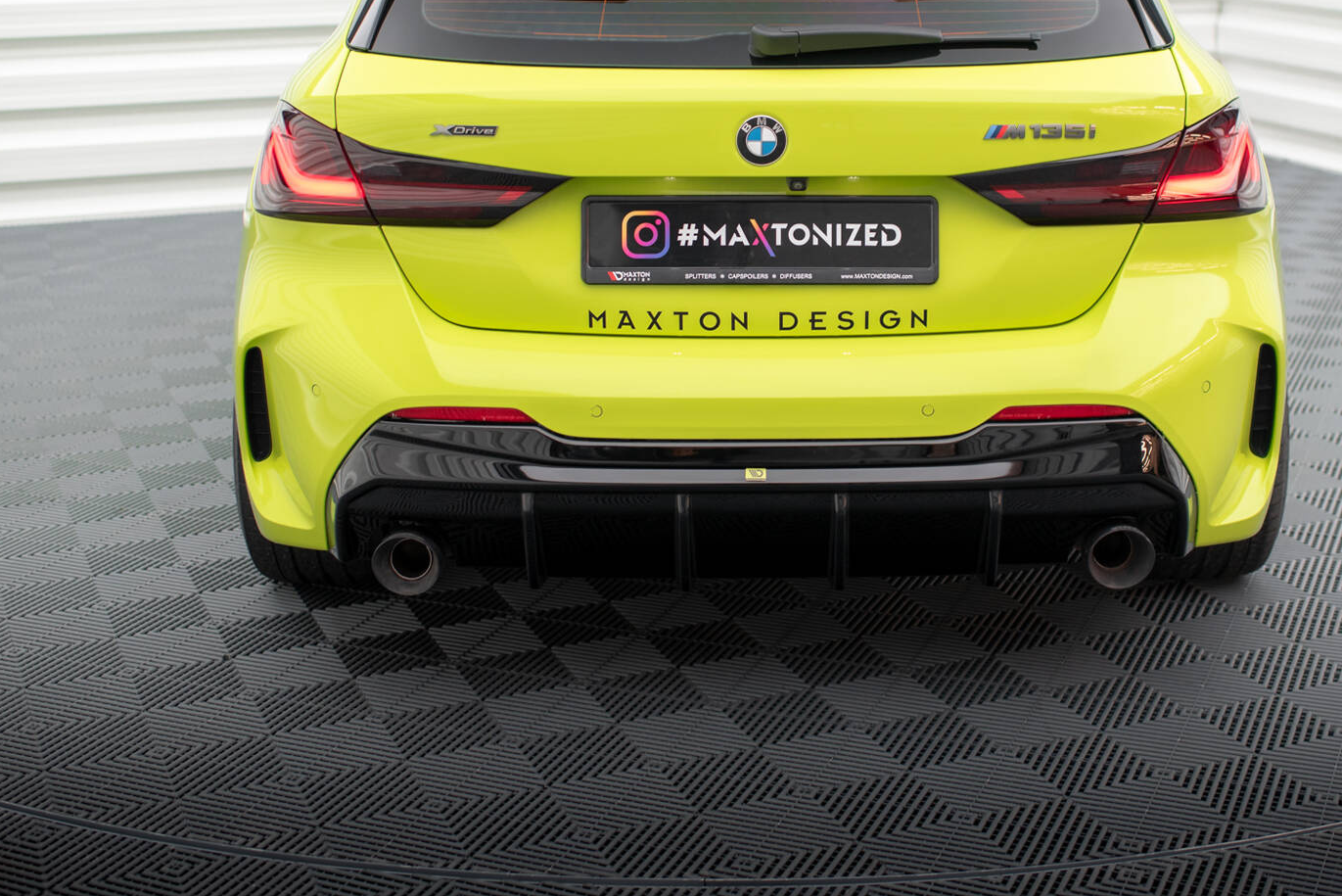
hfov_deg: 35.0
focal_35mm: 57
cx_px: 768
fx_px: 2125
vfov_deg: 23.6
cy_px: 273
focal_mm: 35
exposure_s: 1/125
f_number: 2.5
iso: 500
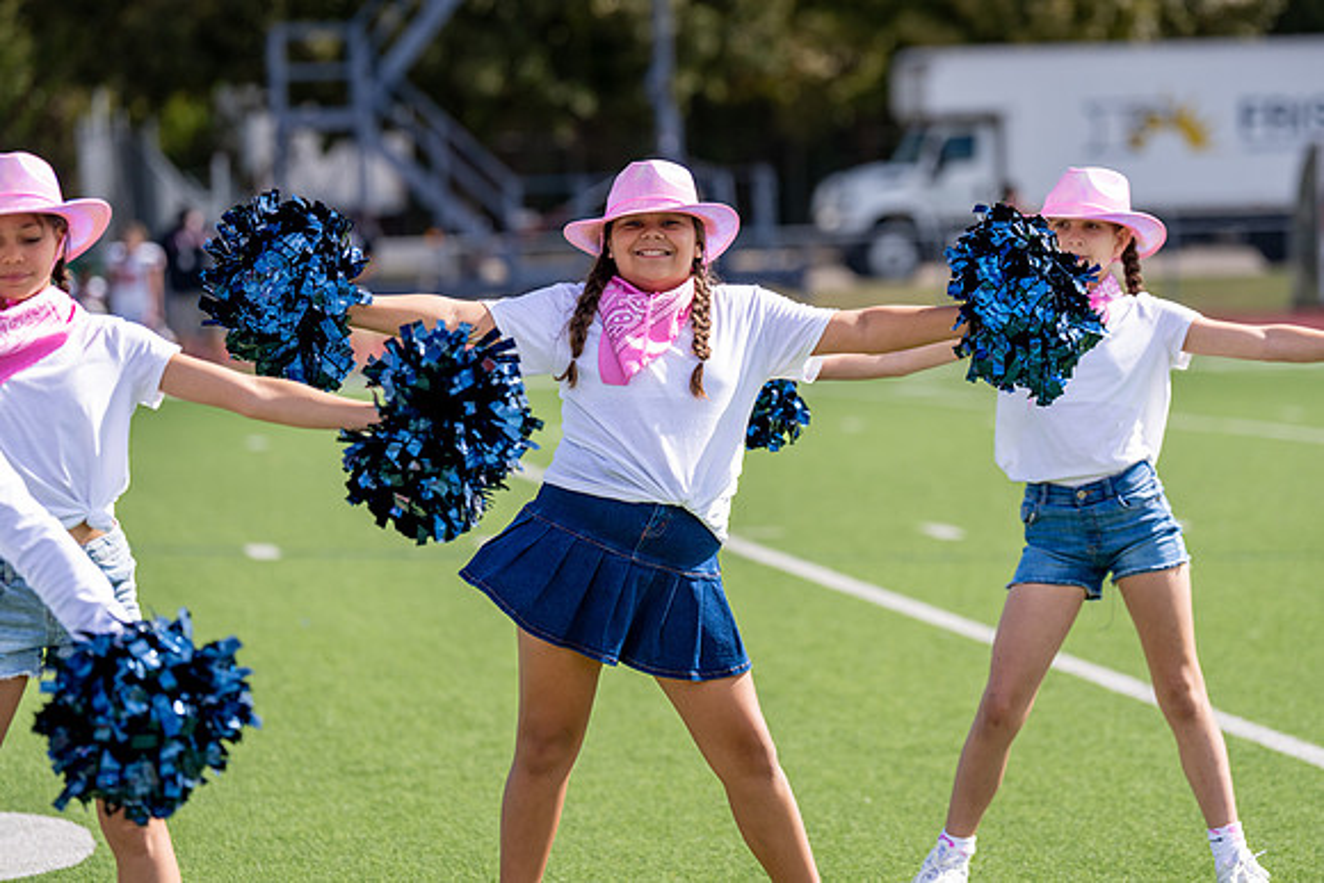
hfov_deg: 12.5
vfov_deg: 8.4
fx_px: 6042
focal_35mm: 164
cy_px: 355
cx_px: 709
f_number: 2.8
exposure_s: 1/4000
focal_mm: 133
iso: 250
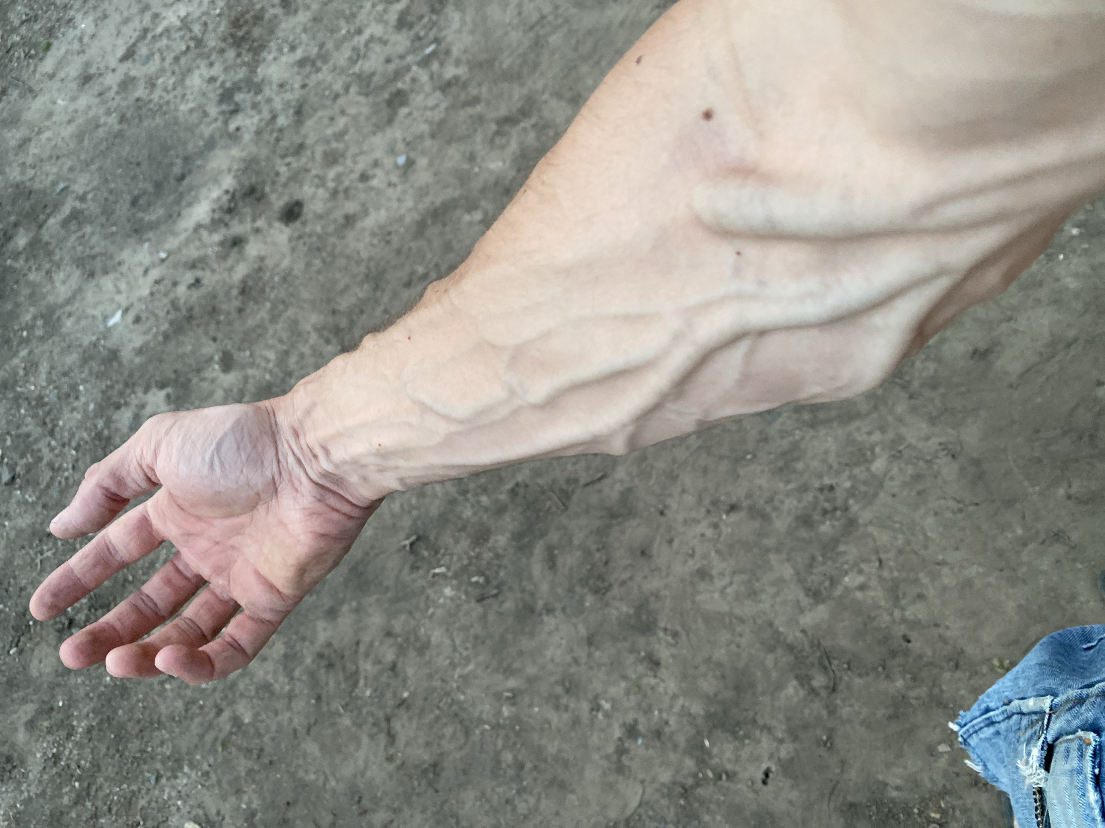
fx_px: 830
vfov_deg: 53.1
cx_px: 552
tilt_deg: -55.2
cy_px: 414
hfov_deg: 67.3
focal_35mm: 26
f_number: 1.8
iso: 250
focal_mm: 4.25
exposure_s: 1/60
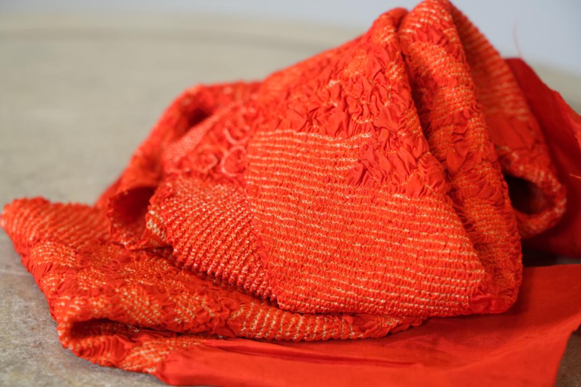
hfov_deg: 19.5
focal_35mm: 105
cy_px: 194
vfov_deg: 13.0
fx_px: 1695
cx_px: 290
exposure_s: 1/125
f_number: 5.6
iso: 2000
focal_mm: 105
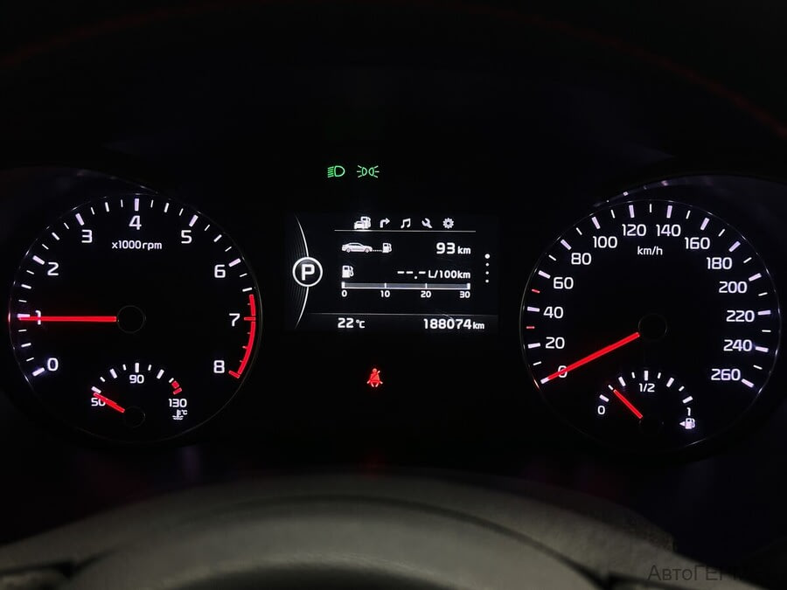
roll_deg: -0.2
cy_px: 295
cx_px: 394
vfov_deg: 30.3
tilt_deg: -21.8
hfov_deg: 39.7
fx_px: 1091
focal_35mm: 48
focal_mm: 6.86
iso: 250
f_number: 1.78
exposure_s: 1/50
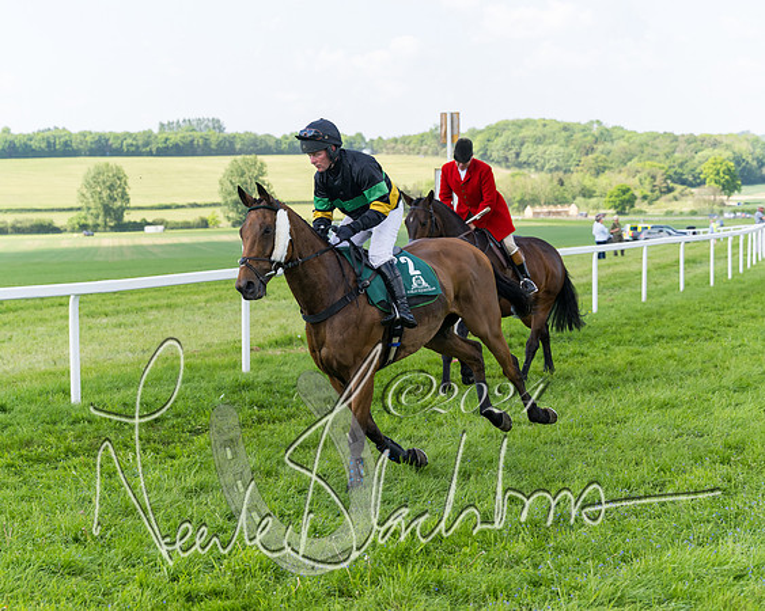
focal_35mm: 79
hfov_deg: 24.2
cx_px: 372
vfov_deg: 19.4
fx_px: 1784
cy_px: 306
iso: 400
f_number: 5
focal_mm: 70
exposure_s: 1/1250
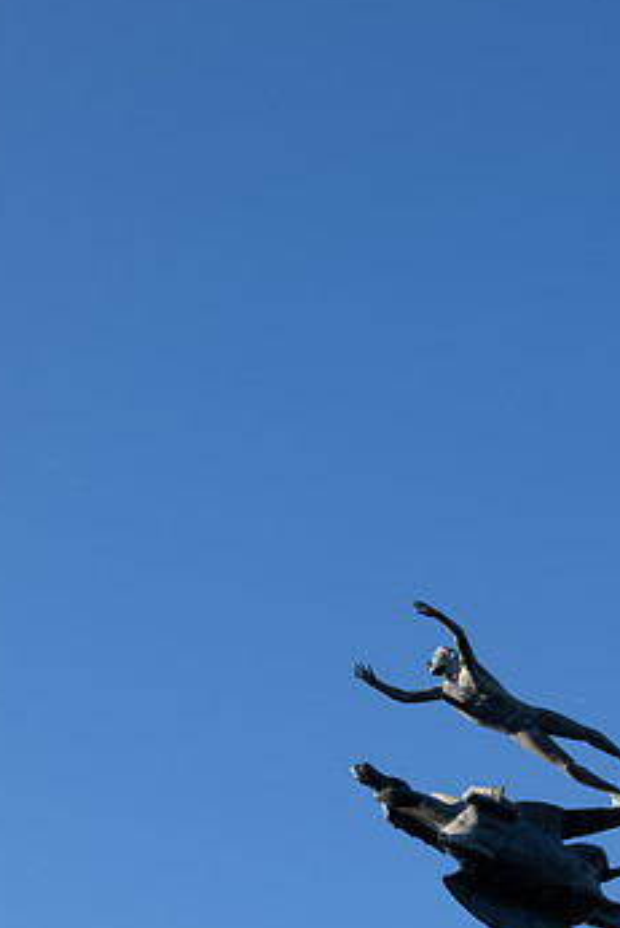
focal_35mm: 91
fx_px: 2348
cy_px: 456
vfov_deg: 22.4
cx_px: 365
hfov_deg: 15.0
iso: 100
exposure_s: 1/125
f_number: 11
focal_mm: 70
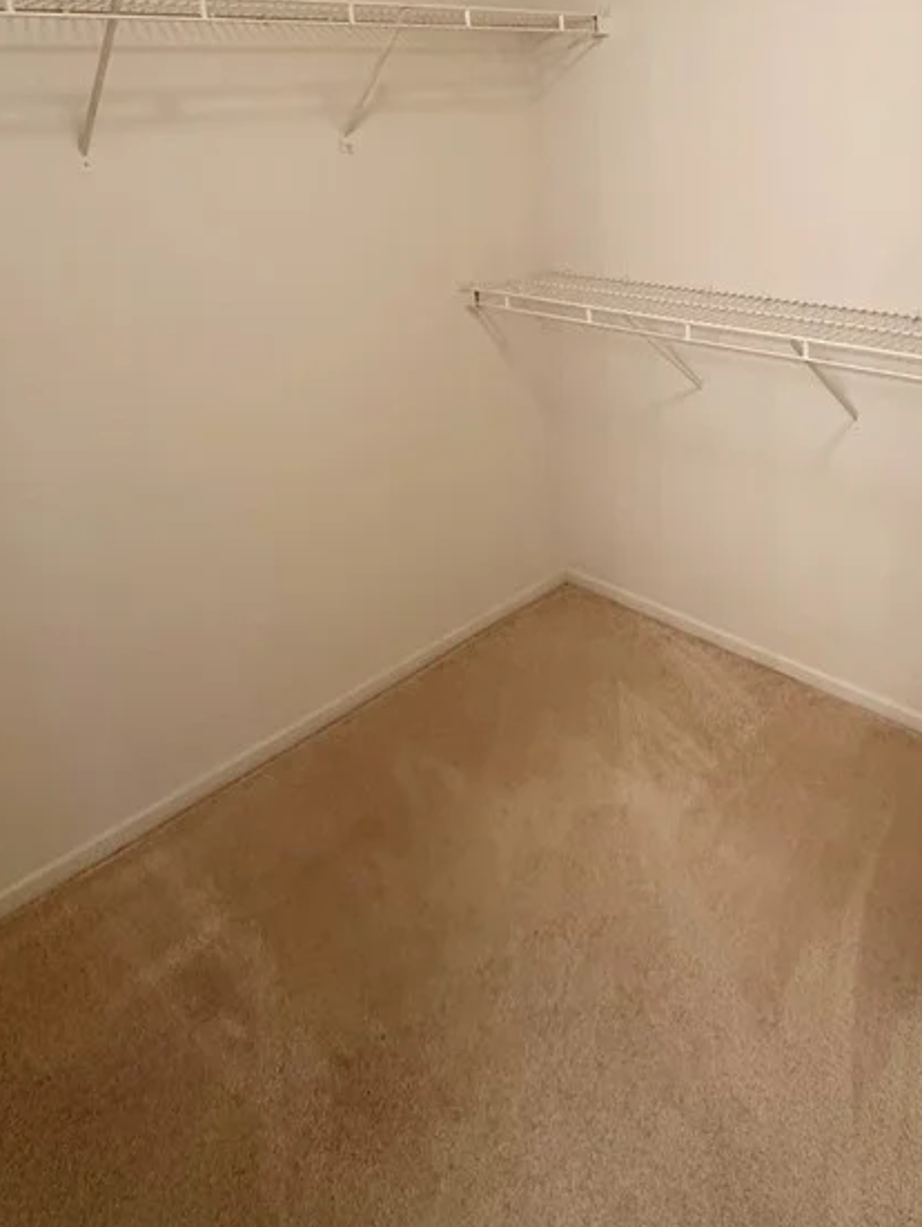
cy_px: 298
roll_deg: -1.0
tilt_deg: -15.7
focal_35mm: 26
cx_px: 630
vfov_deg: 63.1
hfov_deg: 51.9
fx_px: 922
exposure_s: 1/60
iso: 250
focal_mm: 2.22
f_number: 2.2
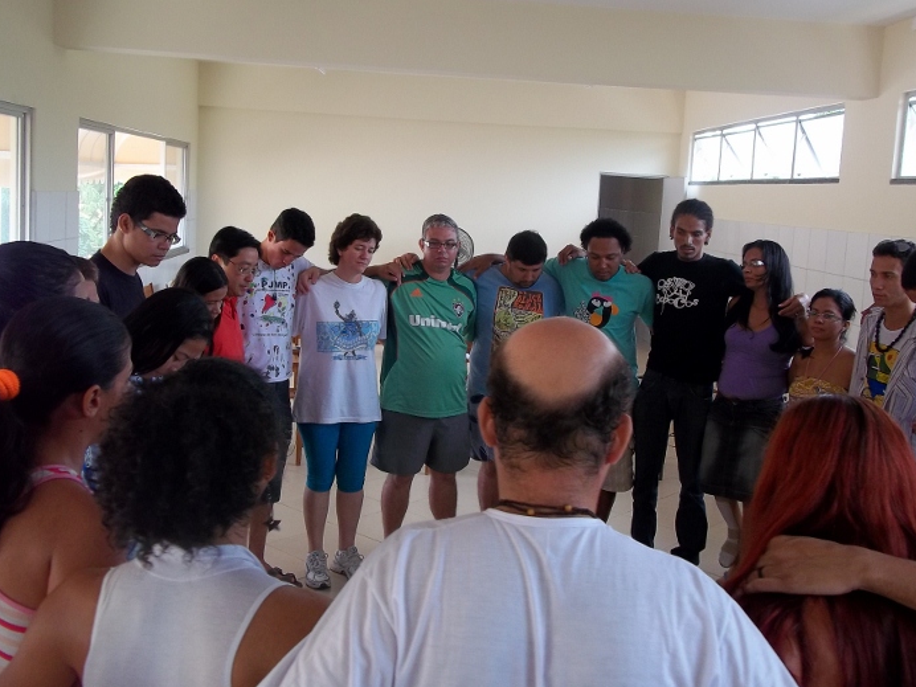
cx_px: 443
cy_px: 304
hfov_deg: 50.1
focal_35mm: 37
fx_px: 979
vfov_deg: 38.6
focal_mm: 5.7
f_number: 2.9
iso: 80
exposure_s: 1/50
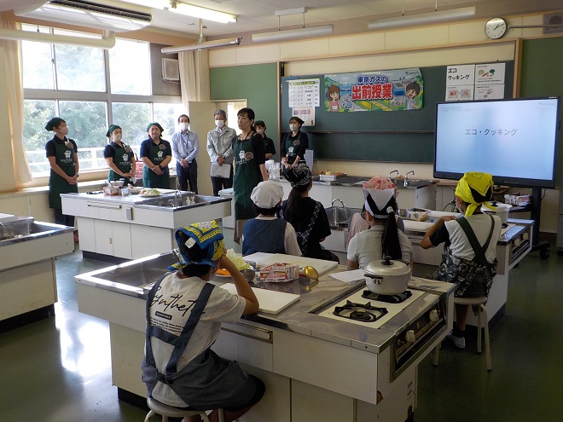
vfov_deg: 45.4
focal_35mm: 31
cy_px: 208
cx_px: 280
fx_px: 504
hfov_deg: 58.4
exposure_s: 1/50
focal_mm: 4.1
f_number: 3.3
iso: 125
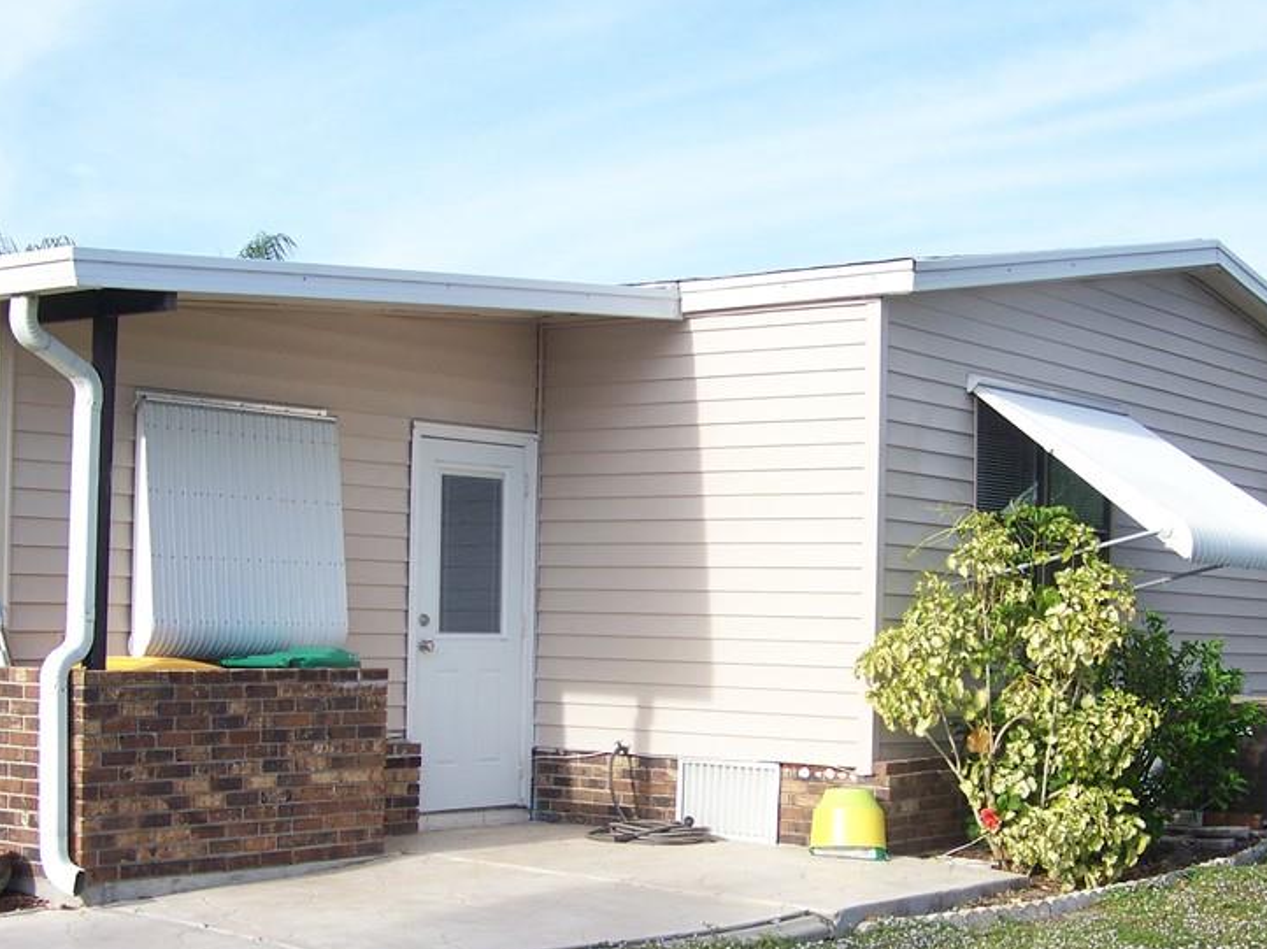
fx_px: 2232
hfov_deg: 31.7
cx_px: 697
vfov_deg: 23.9
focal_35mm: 61
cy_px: 612
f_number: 2.8
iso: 64
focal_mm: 6.75
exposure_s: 1/400
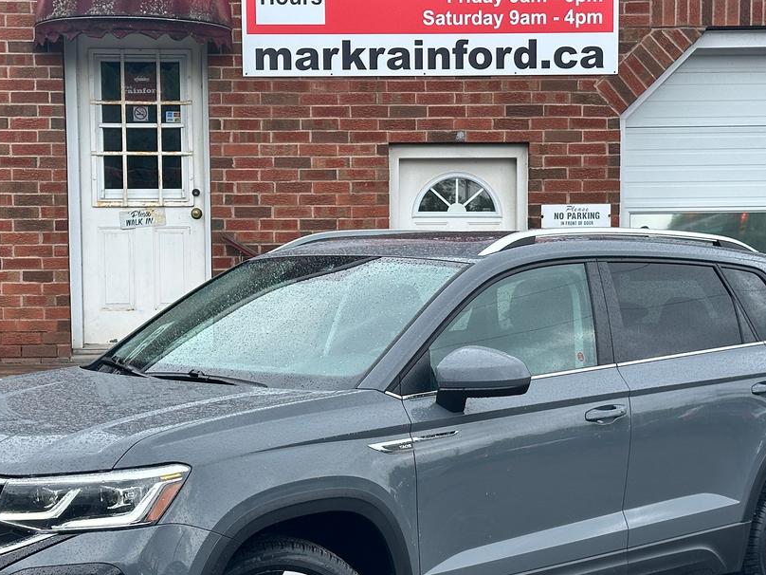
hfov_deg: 25.7
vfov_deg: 19.3
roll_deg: +0.8
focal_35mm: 76
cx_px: 371
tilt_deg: -3.3
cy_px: 363
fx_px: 1682
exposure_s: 1/953
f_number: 1.78
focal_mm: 6.86
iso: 64
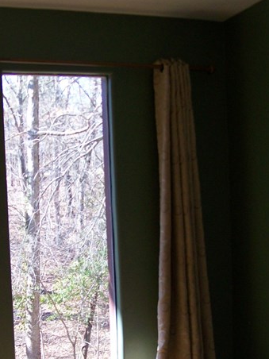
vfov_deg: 25.2
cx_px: 75
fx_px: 798
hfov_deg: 19.0
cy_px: 251
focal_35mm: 77
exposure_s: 1/100
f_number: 2.7
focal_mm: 6.1
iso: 64
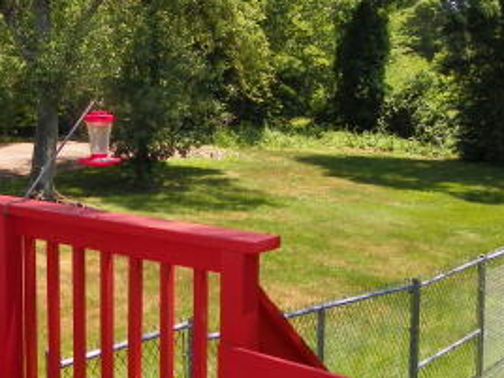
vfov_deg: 23.4
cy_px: 85
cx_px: 118
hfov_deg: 30.6
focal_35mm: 62
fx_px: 903
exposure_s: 1/250
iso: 64
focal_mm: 4.6
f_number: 4
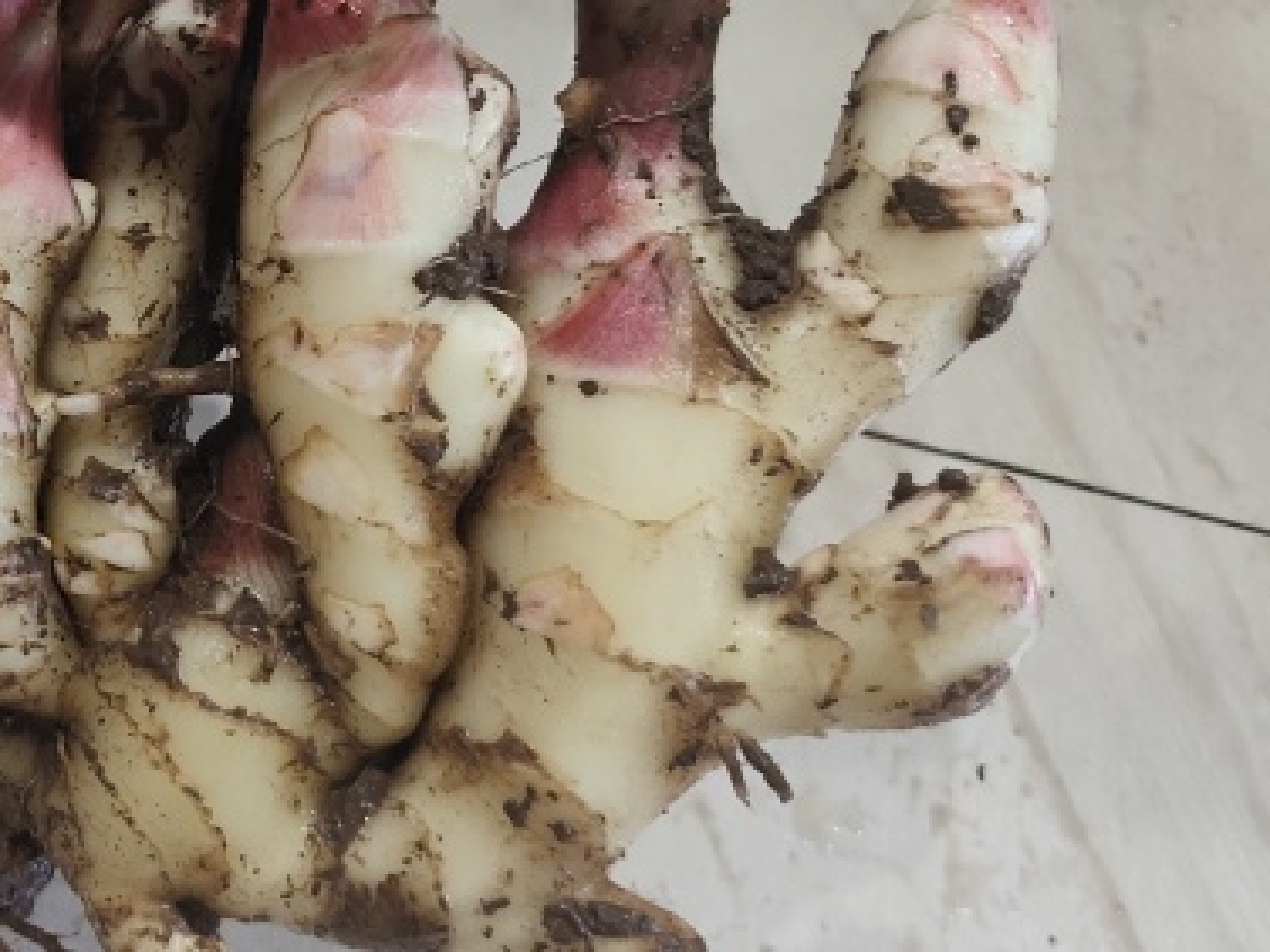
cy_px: 172
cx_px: -3
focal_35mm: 51
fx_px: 1871
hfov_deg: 34.1
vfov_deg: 27.9
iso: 640
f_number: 1.6
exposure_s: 1/50
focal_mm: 5.84
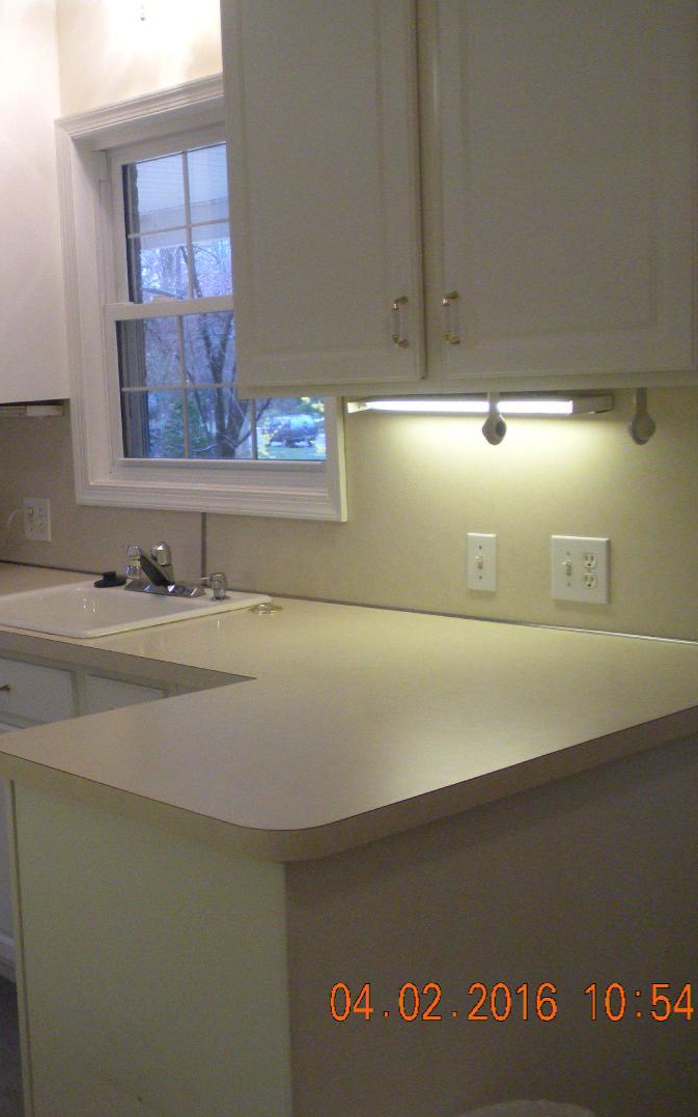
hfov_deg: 24.5
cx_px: 43
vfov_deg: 39.6
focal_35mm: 51
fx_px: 1552
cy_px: 559
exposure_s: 1/63.6
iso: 325
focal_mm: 6.3
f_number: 3.5
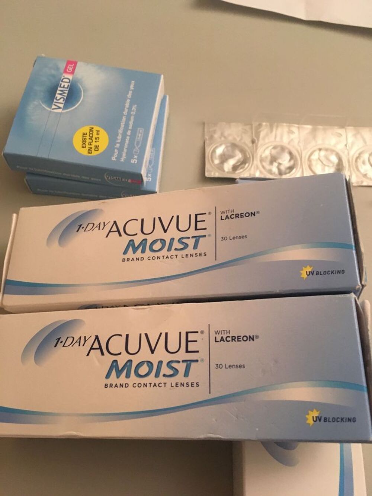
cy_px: 248
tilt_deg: -68.9
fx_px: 415
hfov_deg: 48.2
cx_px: 186
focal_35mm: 29
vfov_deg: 61.7
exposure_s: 1/25
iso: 200
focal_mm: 4.15
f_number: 2.2
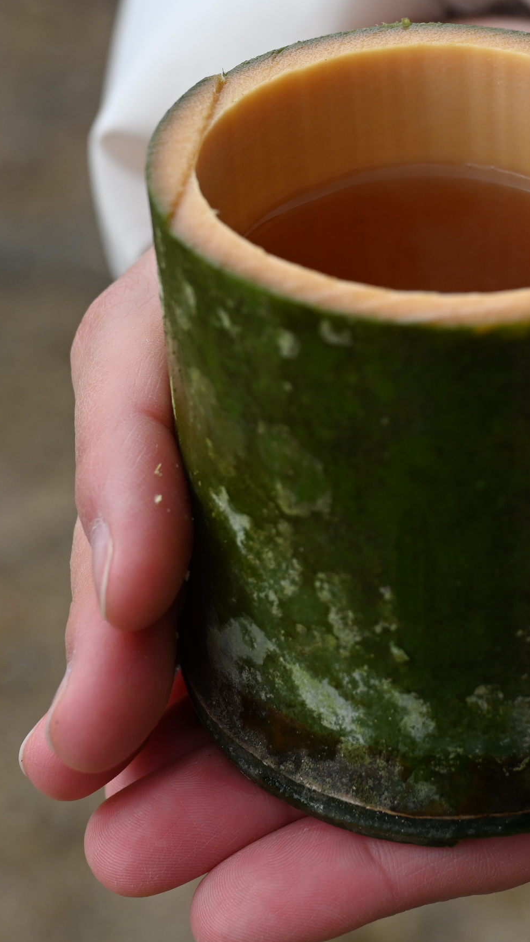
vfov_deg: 20.5
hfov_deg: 11.6
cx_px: 460
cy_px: 387
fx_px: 2599
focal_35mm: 104
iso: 100
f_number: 5.6
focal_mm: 42
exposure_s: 1/250
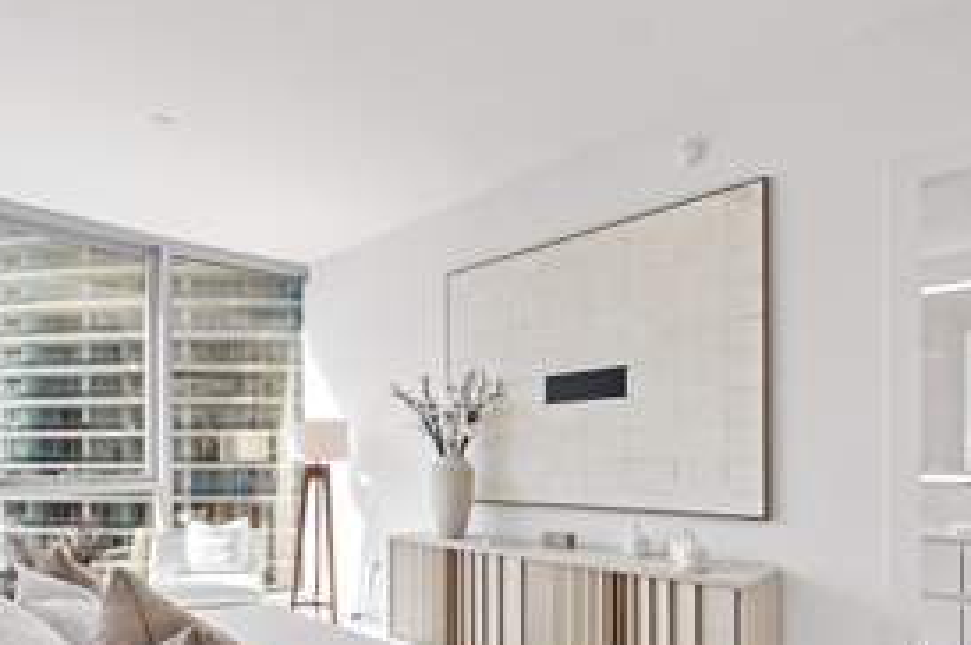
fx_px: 566
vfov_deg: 56.9
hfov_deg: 79.7
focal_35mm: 21
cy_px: 470
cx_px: 361
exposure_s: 1/15
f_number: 8
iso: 320
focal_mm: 12
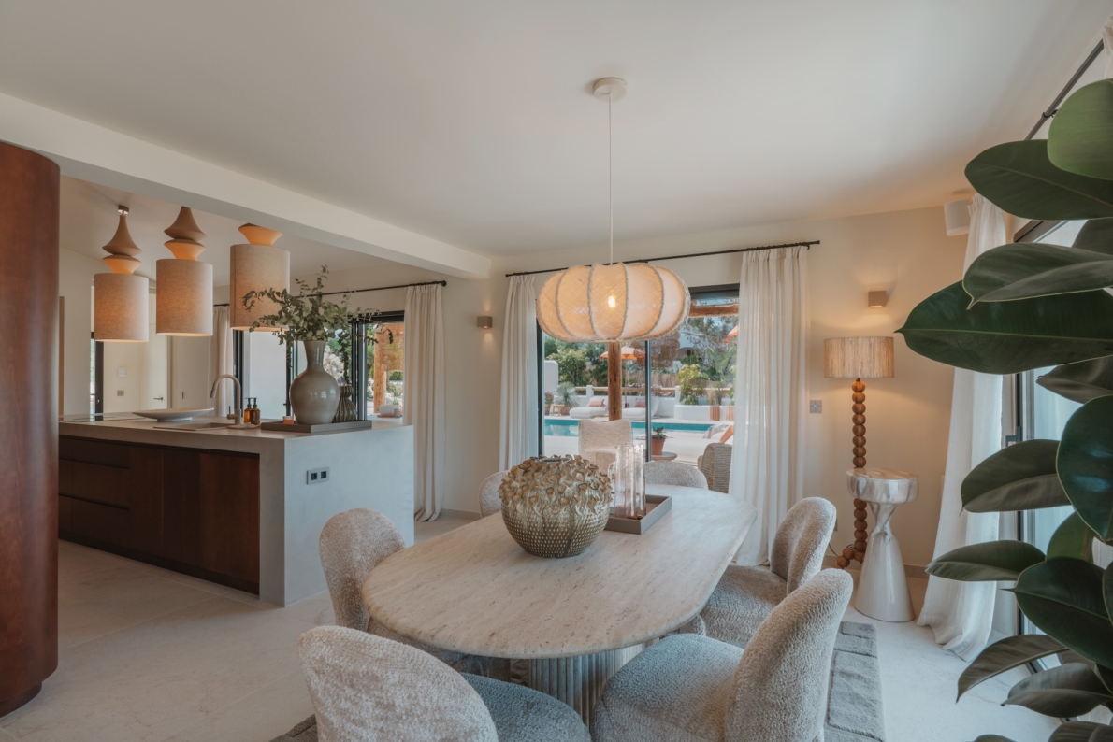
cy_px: 371
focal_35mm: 18
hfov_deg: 88.4
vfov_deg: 66.0
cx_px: 556
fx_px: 572
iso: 80
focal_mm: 18.5
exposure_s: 1/60
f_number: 13
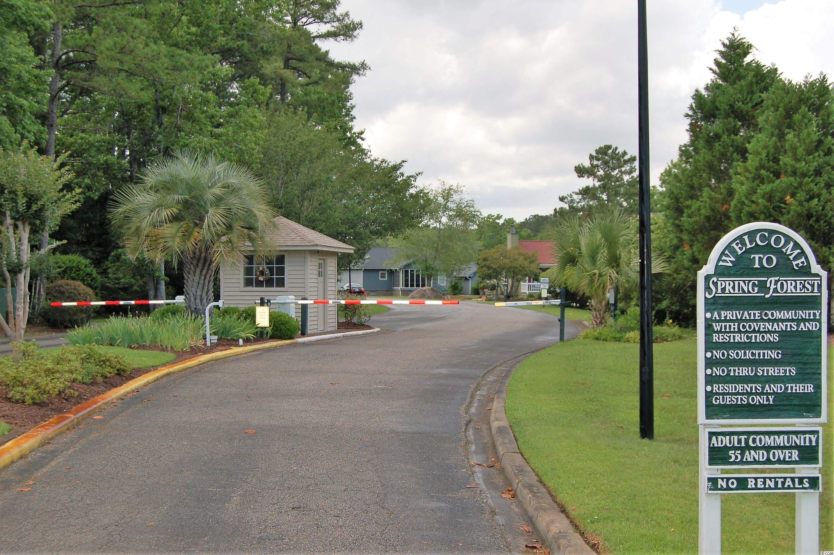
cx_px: 417
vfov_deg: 29.8
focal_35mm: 45
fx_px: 1042
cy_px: 278
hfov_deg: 43.6
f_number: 5.6
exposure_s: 1/500
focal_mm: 30
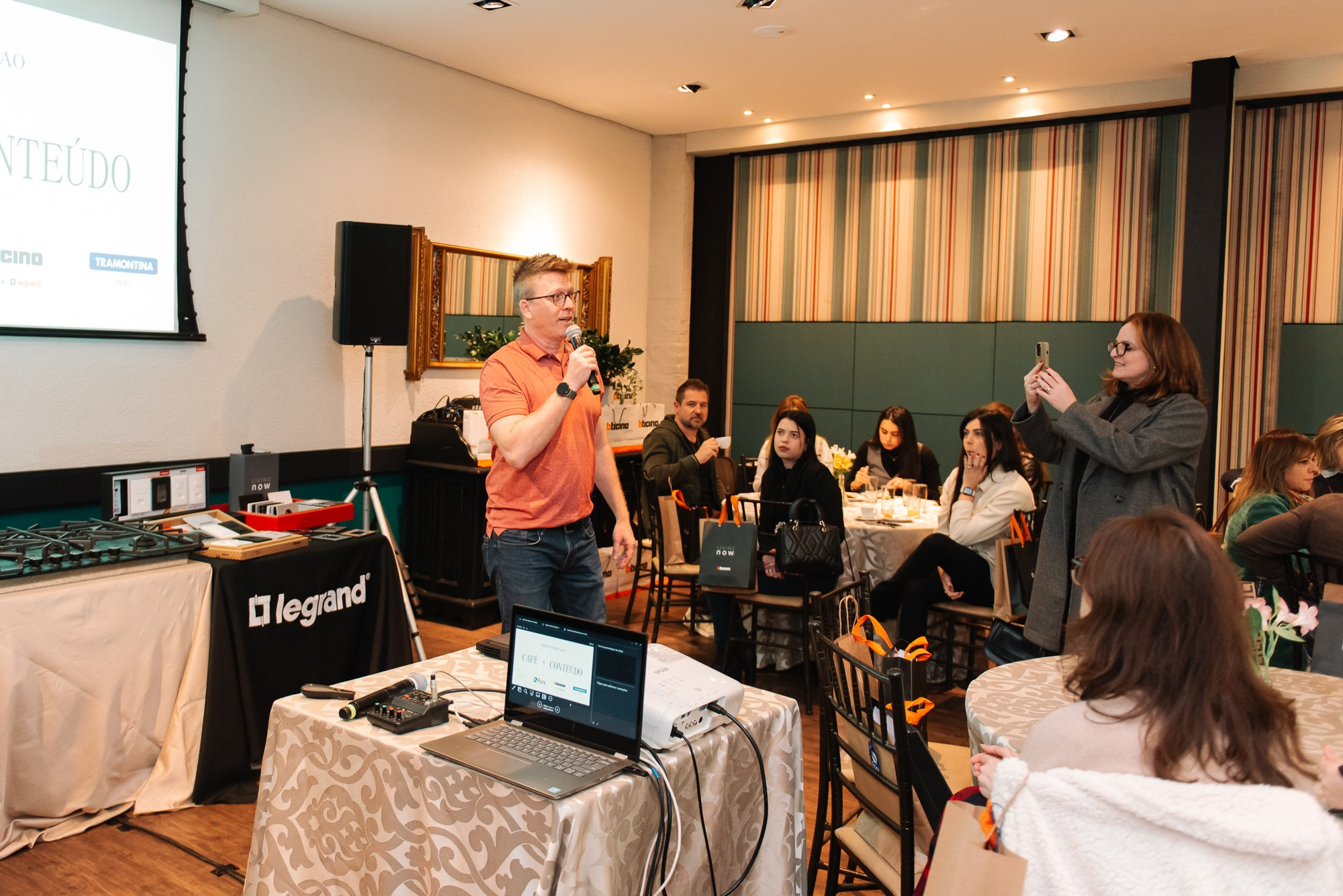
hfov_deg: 63.4
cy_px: 382
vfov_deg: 45.1
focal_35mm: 29
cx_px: 551
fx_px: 1077
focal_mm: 24
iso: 2500
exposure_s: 1/160
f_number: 2.8
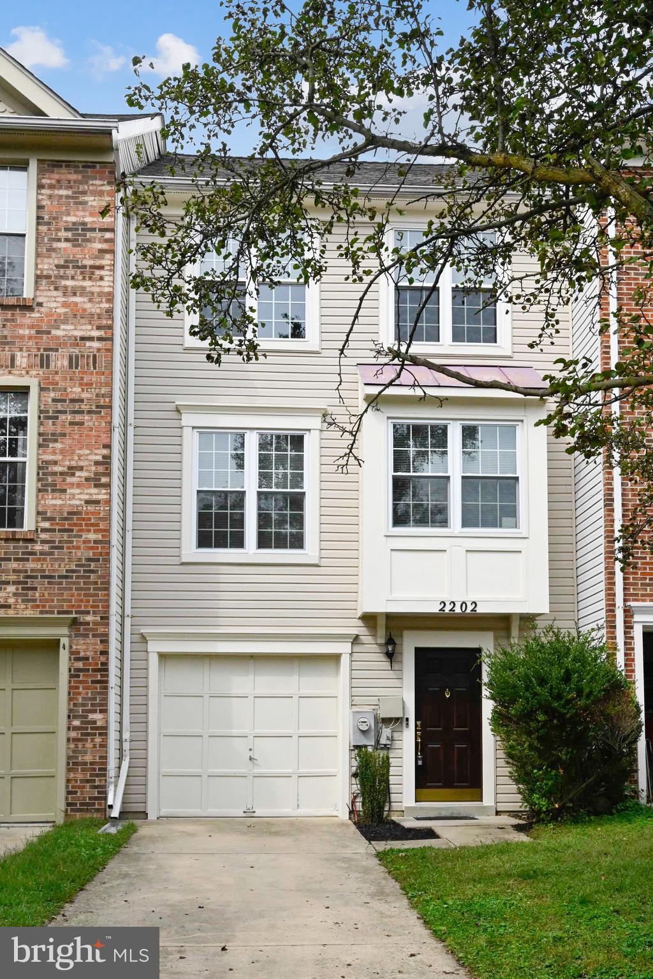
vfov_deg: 54.4
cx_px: 326
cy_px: 490
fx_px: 952
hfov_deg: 37.9
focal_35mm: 35
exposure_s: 1/1000
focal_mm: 35
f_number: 18
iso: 2500
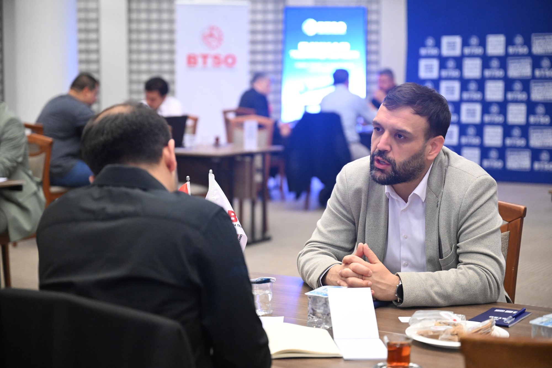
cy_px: 184
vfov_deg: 19.5
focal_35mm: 70
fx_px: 1073
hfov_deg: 28.8
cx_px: 276
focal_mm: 70
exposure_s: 1/200
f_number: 2.8
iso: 5000
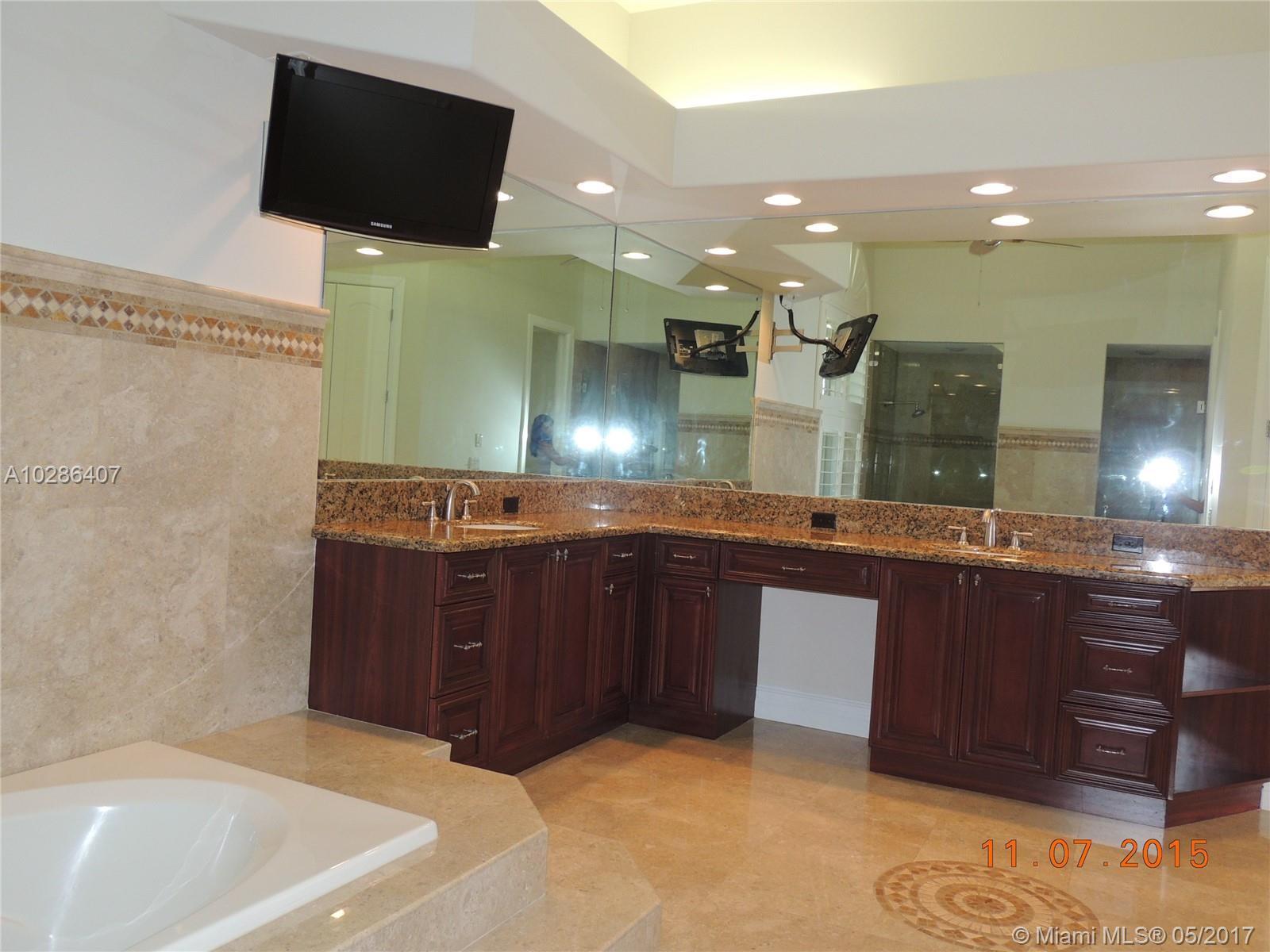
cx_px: 635
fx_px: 1027
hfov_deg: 63.4
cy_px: 476
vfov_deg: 49.7
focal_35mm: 28
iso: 200
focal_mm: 4.9
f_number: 3.1
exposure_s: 1/30
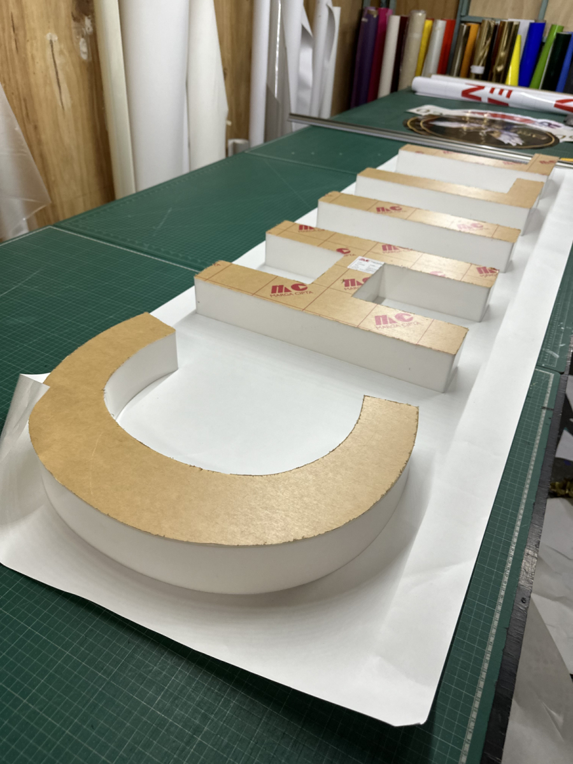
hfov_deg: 56.8
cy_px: 382
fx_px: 530
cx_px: 286
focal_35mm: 24
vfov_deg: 71.6
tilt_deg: -36.3
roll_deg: -2.6
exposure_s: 1/121
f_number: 1.78
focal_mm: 6.86
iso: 200
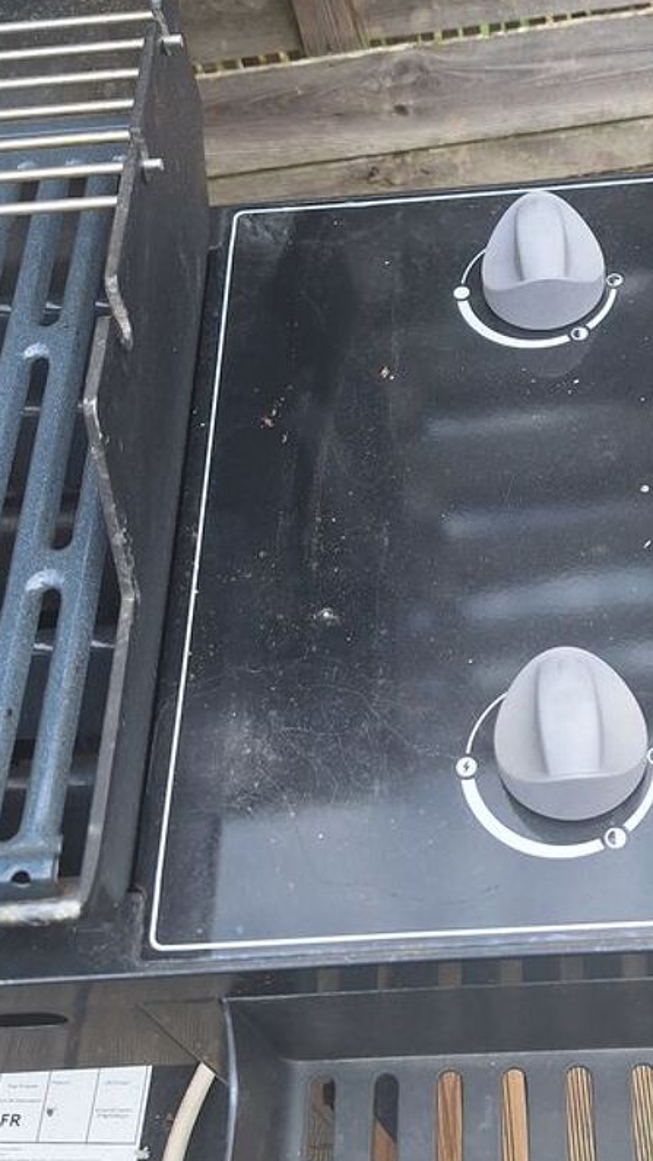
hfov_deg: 27.8
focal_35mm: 42
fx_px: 1293
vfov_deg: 48.4
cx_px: 514
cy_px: 562
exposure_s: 1/727
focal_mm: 5.54
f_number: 1.8
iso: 40
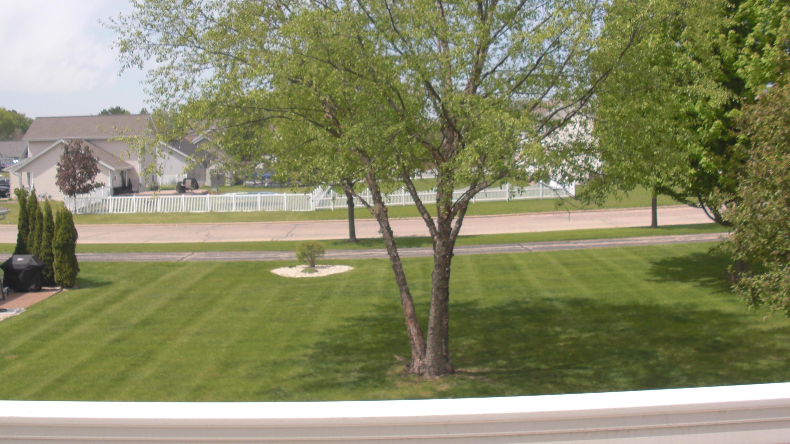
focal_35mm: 40
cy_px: 188
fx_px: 838
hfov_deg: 50.5
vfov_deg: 29.7
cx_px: 395
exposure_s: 1/160
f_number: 7.9
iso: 50
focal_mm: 6.3
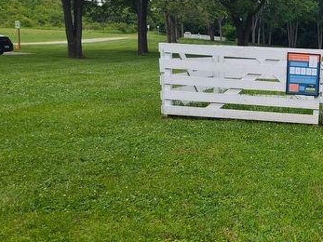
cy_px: 142
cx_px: 363
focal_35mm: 53
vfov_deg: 27.5
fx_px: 494
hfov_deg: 31.7
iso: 100
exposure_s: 1/339
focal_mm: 5.56
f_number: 1.8
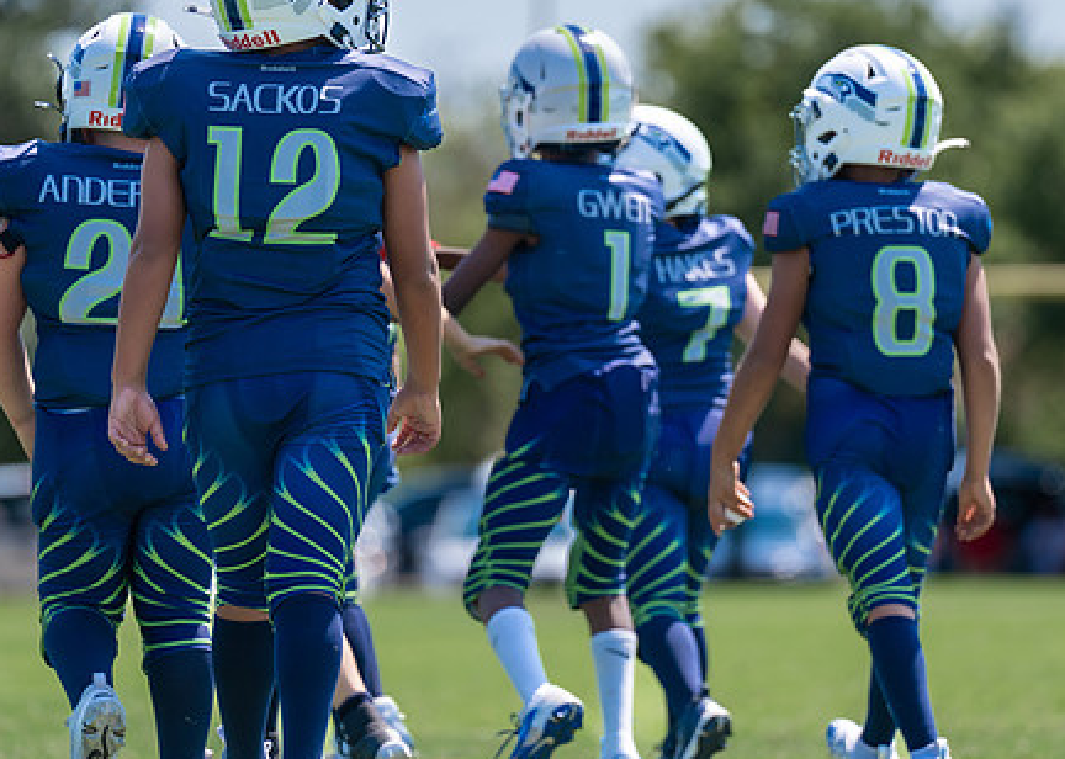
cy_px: 338
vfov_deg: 3.8
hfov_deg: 5.3
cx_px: 538
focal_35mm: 381
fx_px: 11517
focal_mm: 200
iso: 100
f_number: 2.8
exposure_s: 1/1250
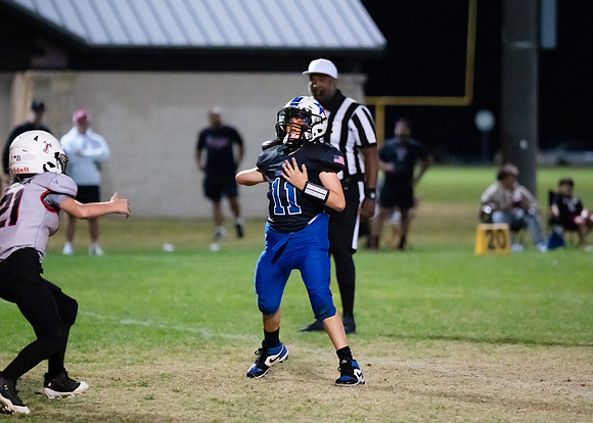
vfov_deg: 5.4
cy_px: 196
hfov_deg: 7.5
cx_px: 285
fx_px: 4511
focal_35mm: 268
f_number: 2.8
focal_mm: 188
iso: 8000
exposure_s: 1/1000
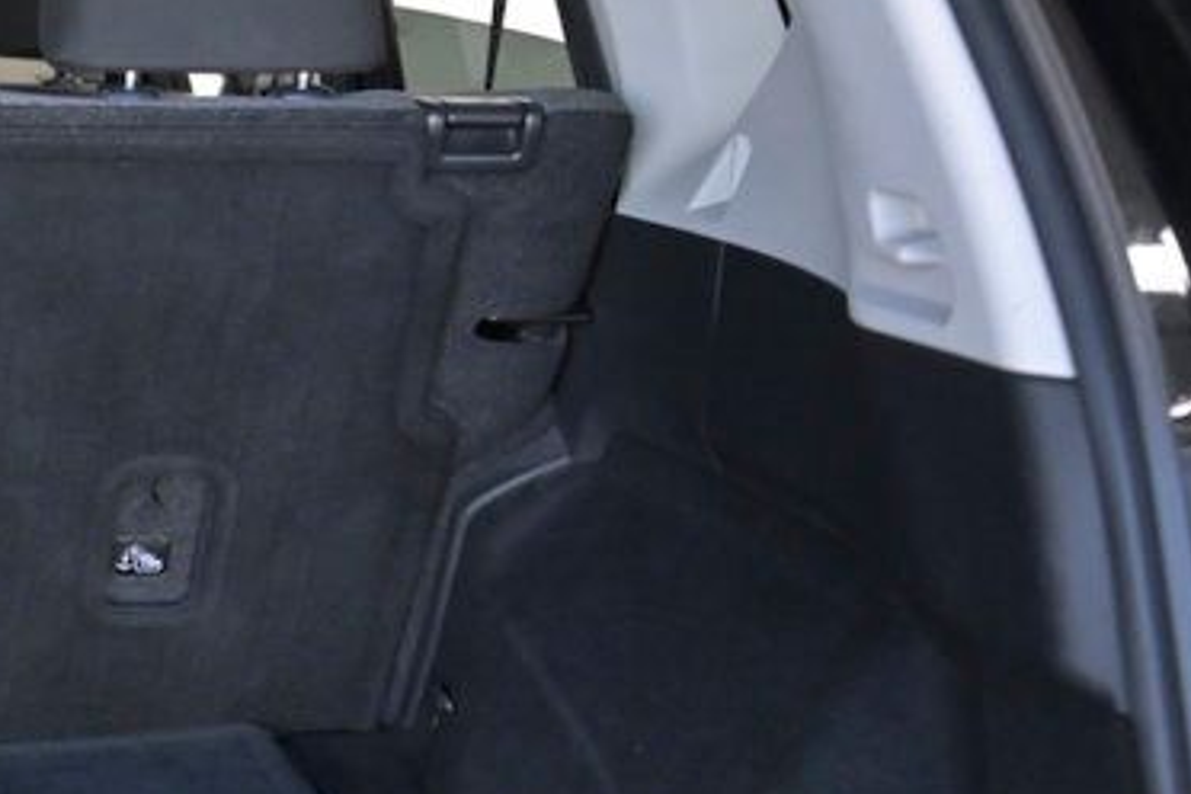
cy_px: 751
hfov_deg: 23.2
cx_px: -375
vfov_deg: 17.4
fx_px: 2547
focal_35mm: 77
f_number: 4.5
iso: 2500
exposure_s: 1/500
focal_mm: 28
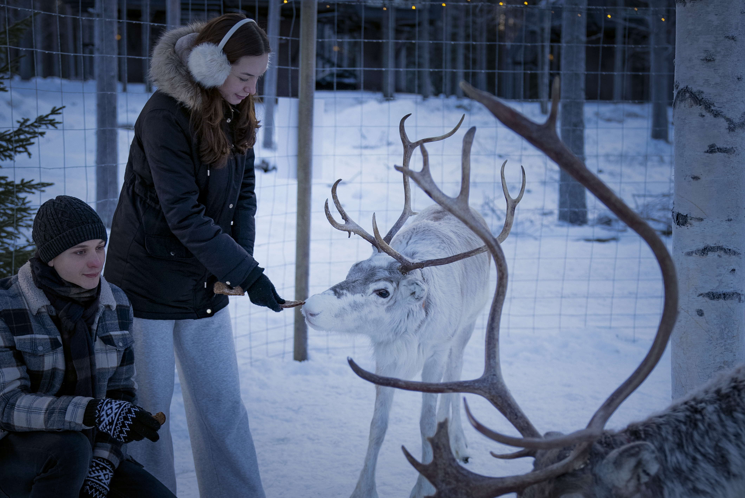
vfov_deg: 31.2
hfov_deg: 45.4
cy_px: 249
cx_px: 372
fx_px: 890
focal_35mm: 43
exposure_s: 1/400
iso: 250
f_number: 2.8
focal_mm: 43
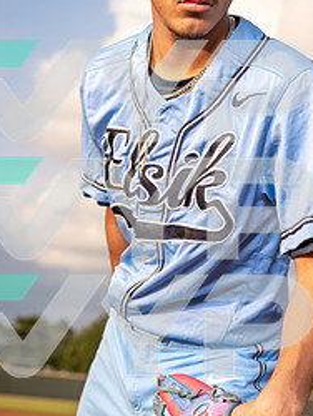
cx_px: 188
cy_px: 210
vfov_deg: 25.6
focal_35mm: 76
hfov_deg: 19.4
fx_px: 915
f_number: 4
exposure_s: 1/1250
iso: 250
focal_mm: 44
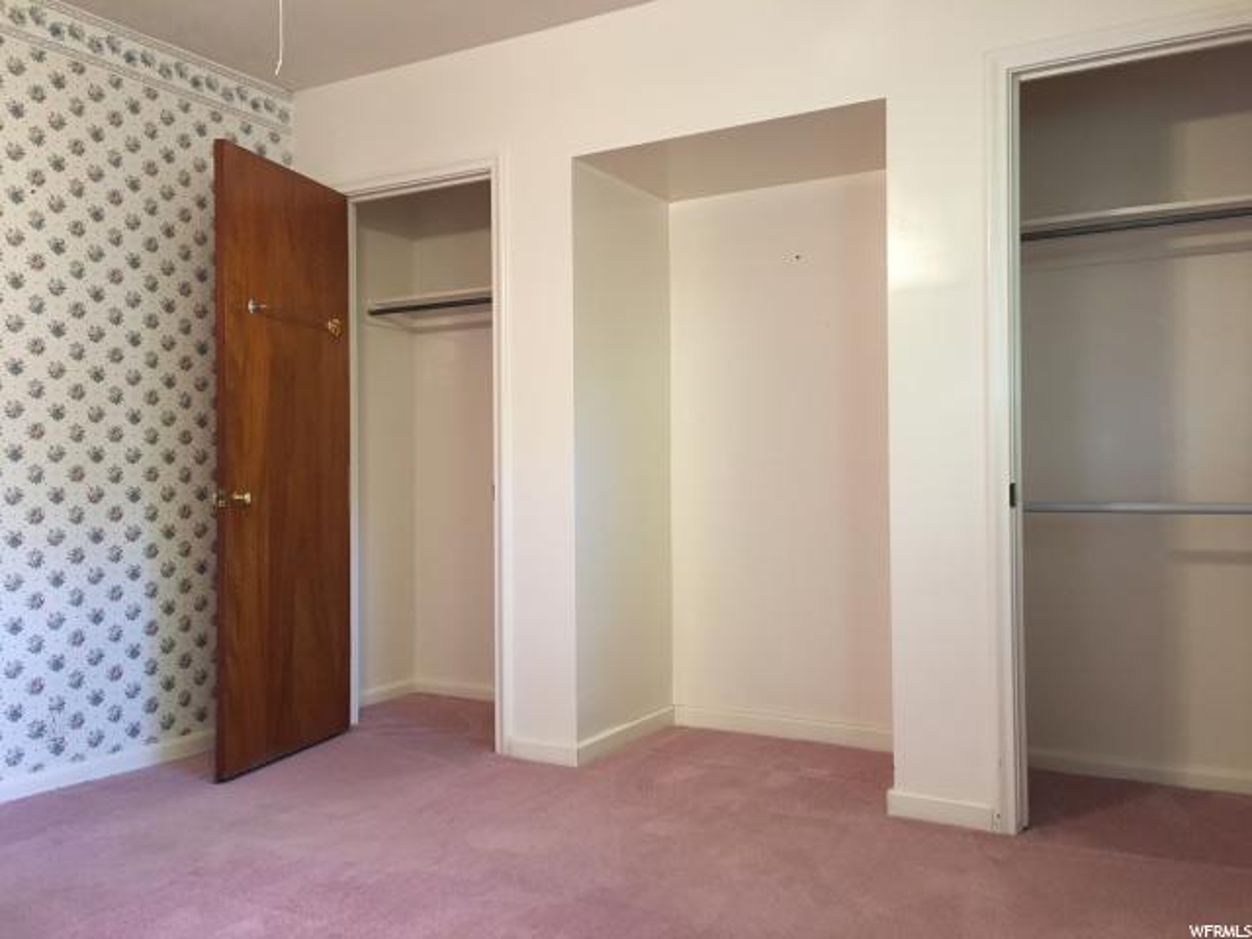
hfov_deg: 61.7
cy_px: 470
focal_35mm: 29
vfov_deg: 48.2
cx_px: 626
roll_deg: +0.4
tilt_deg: +0.7
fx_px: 1049
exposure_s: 1/30
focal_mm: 4.15
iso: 125
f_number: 2.2
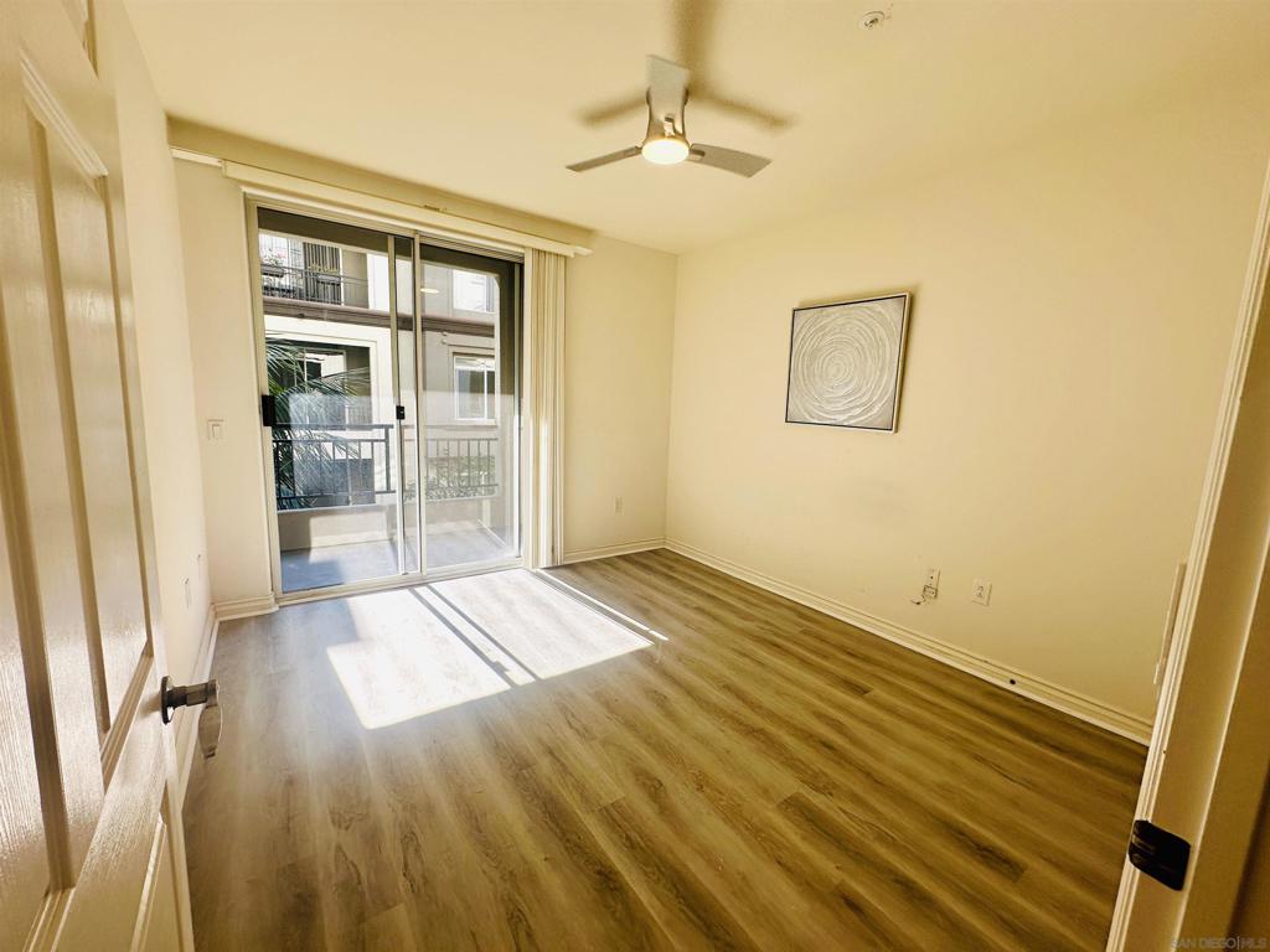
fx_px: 514
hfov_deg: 102.1
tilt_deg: -7.0
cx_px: 635
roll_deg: -1.7
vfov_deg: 85.7
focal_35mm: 14
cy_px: 476
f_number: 2.2
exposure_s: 1/325
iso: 40
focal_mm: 2.22
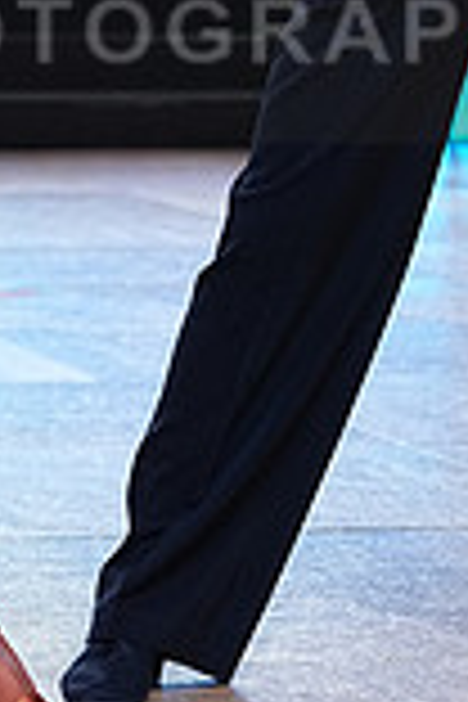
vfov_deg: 7.9
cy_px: -4
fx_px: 5089
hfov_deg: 5.3
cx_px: 61
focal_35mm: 261
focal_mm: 70
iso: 800
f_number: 4
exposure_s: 1/320
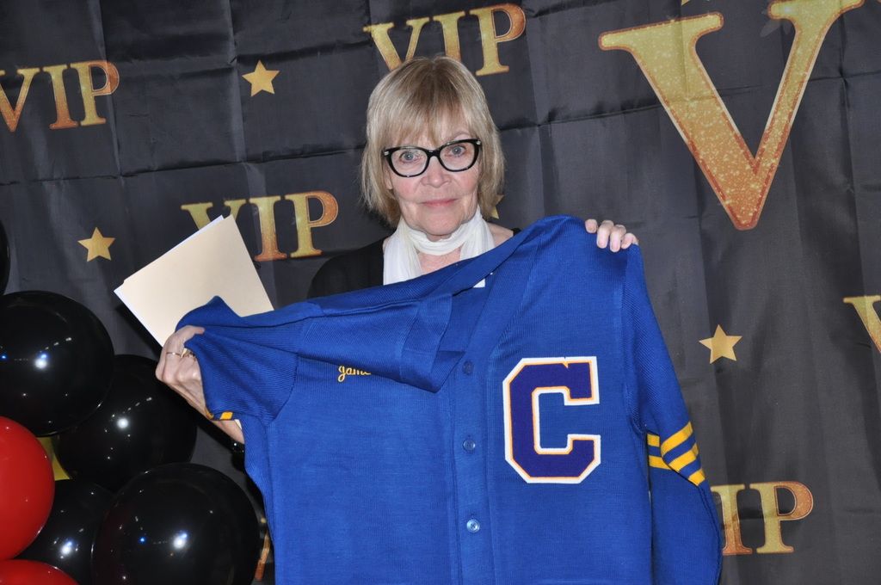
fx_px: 2273
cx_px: 440
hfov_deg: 21.9
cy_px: 292
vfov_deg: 14.7
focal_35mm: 93
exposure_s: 1/60
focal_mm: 62
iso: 800
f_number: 5.3
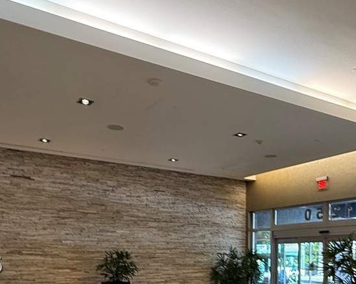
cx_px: 202
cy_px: 265
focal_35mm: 40
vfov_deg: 34.8
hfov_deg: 45.7
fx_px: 421
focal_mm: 2.22
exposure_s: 1/60
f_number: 2.2
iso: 200
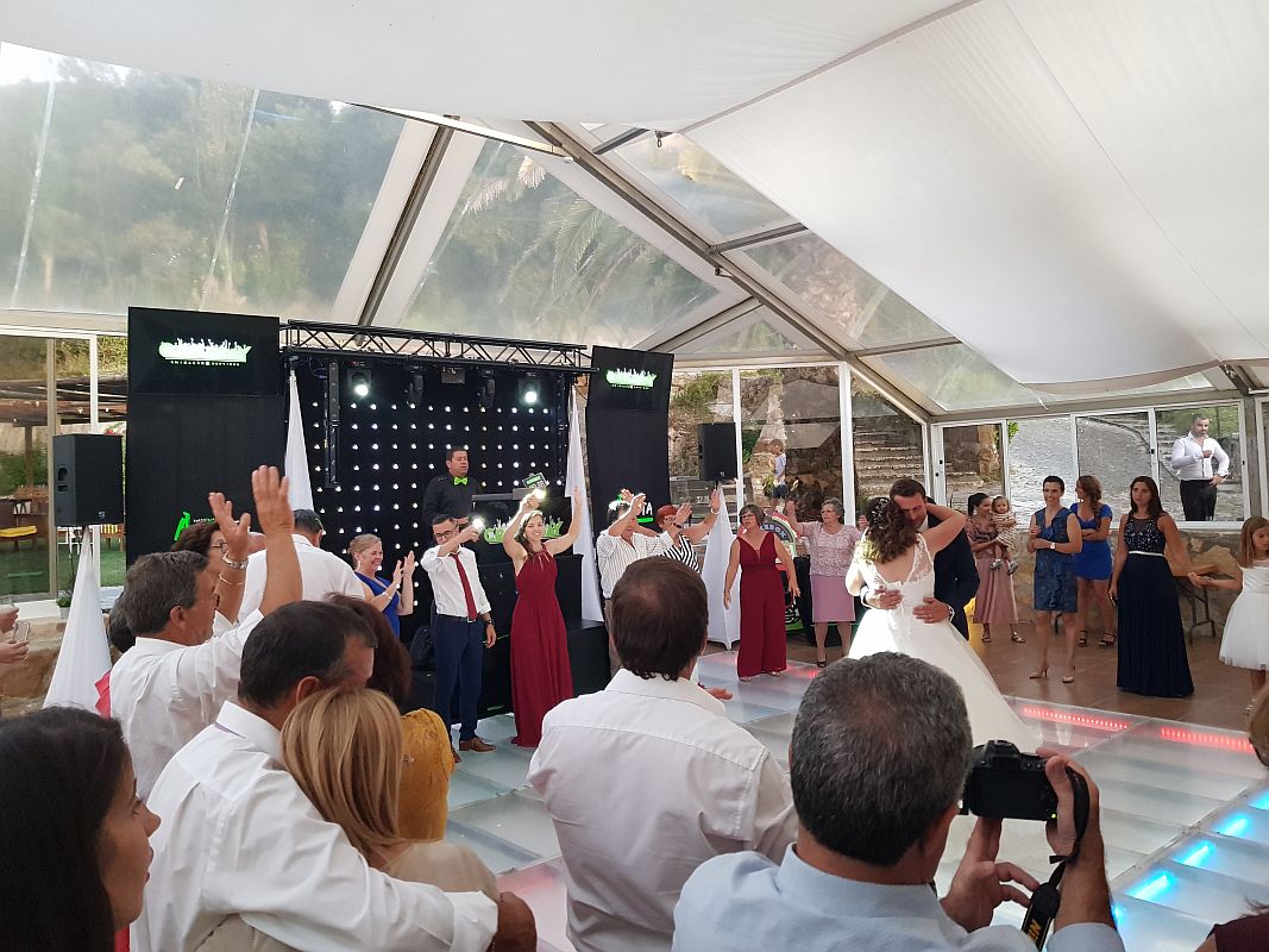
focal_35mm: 26
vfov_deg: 53.1
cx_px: 634
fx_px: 953
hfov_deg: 67.3
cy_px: 476
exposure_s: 1/50
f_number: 1.7
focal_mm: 4.2
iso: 320
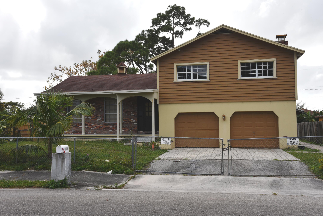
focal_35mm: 38
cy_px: 108
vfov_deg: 35.1
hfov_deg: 50.7
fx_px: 341
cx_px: 162
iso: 360
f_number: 8
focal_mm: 38
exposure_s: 1/250
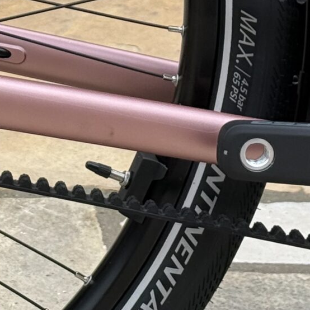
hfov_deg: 8.7
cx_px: -169
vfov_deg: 8.8
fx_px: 1986
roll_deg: +0.3
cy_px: -83
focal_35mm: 196
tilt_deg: -16.8
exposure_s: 1/1149
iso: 80
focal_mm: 6.76
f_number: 1.78
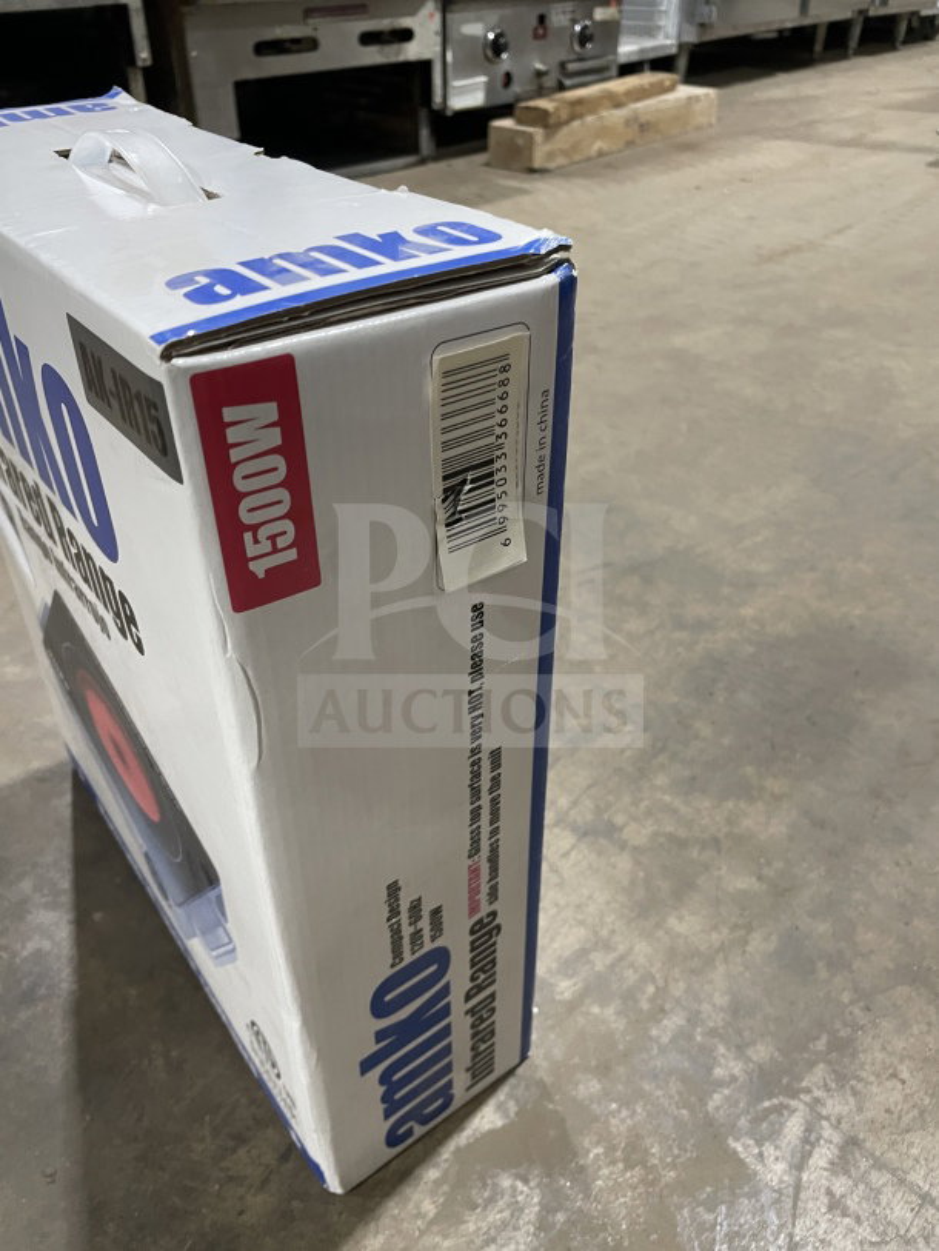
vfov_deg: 67.3
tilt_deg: -35.3
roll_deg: +1.5
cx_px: 470
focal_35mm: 26
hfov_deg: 53.1
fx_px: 940
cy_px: 626
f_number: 1.6
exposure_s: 1/60
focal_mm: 4.2
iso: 250
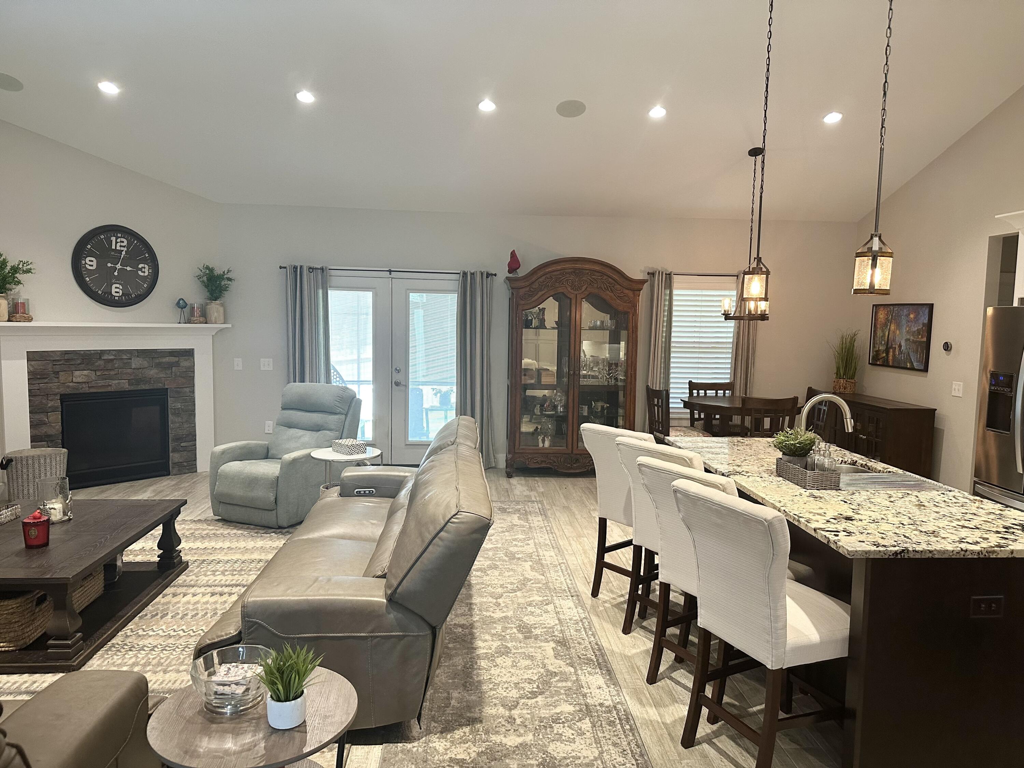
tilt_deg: -5.7
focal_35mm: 24
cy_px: 384
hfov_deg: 71.6
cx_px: 512
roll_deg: -1.2
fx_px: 710
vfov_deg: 56.8
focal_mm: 6.86
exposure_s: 1/60
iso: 250
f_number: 1.78
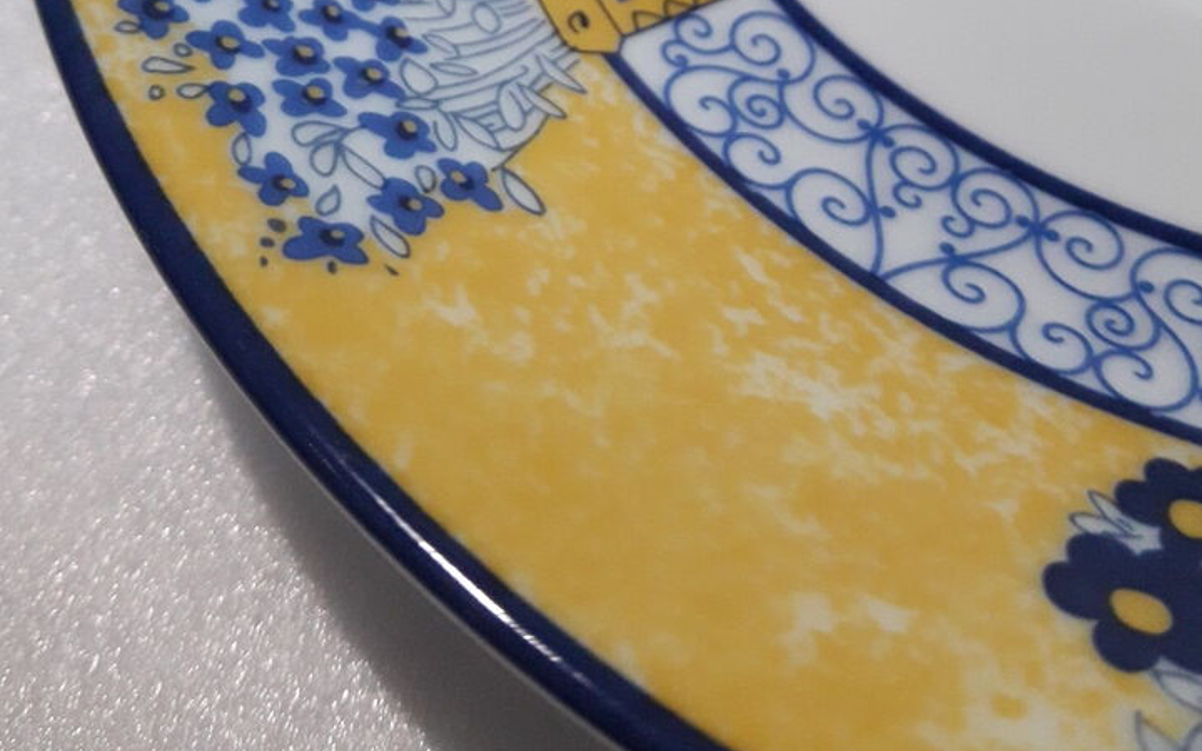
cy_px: -26
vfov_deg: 27.3
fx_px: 1441
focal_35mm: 44
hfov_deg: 45.3
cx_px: 574
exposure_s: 1/17
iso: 250
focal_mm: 3.7
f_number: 1.9
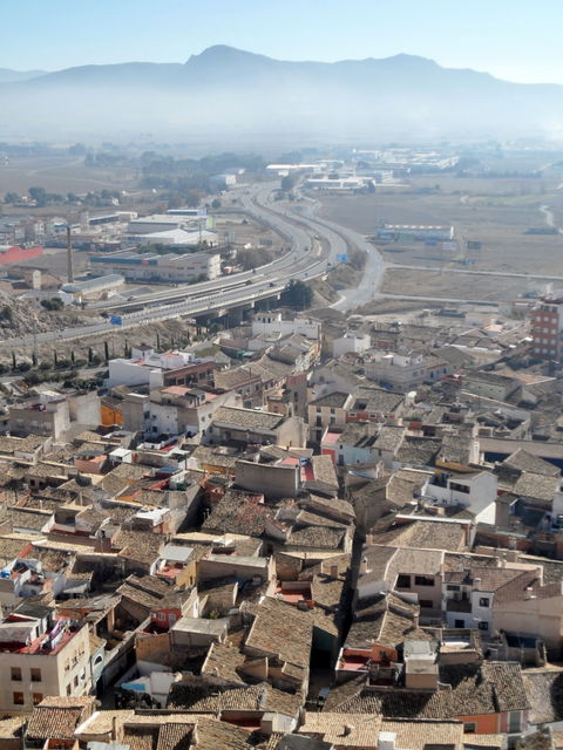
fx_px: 1084
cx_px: 282
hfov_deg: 29.1
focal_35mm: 50
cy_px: 375
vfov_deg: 38.2
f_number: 3.8
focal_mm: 8.2
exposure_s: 1/750
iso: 80
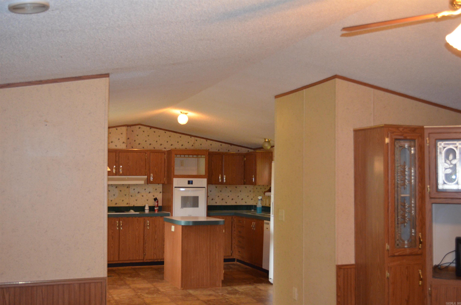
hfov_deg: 45.0
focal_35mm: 44
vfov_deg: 30.7
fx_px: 556
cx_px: 230
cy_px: 152
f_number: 4.5
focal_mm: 29
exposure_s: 1/60
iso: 2000
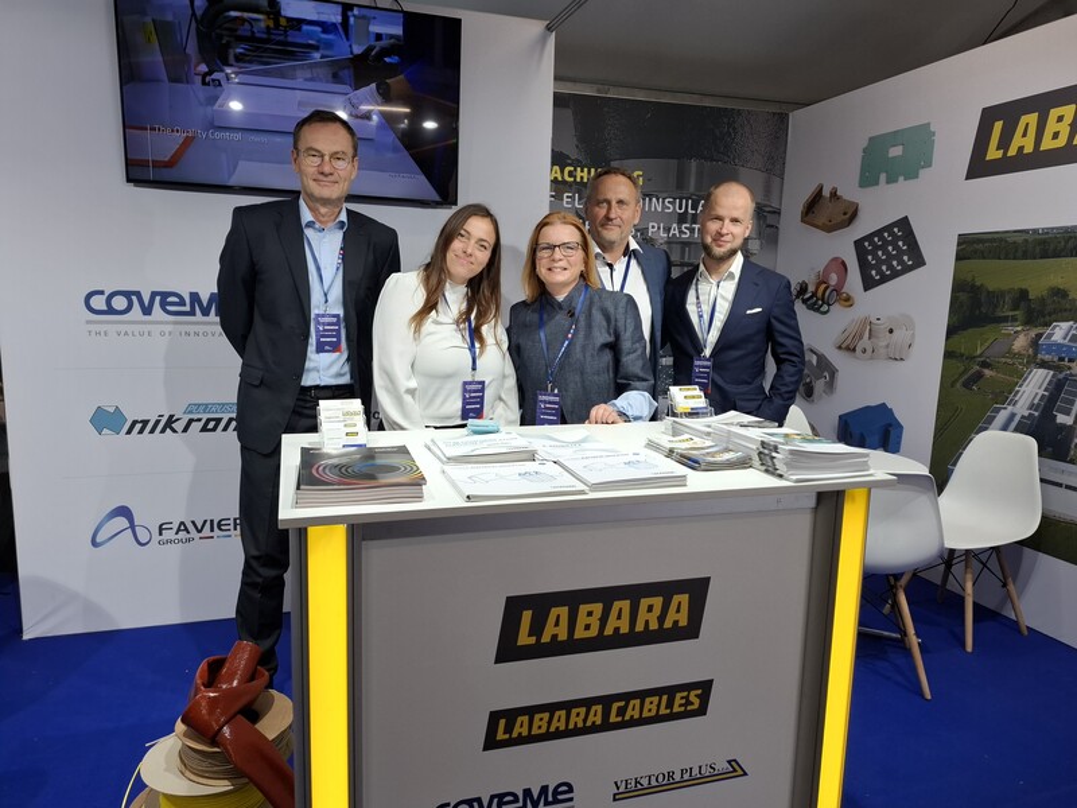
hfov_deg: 73.9
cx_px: 538
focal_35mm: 23
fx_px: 716
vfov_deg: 58.9
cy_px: 404
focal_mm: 5.54
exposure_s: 1/103
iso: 50
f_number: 1.8
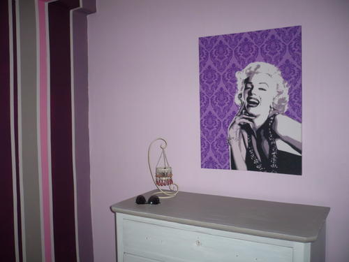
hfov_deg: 52.6
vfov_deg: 40.7
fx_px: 353
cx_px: 174
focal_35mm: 35
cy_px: 131
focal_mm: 5.8
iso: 125
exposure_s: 1/30
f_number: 2.8
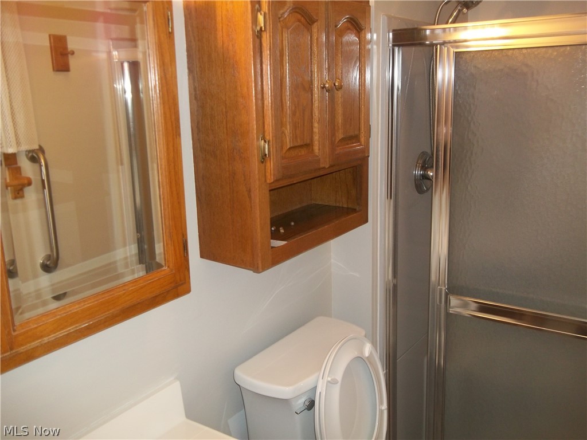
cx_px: 294
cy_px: 220
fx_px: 543
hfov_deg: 56.8
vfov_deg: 44.2
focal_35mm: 32
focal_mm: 5.7
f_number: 2.9
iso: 160
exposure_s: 1/30
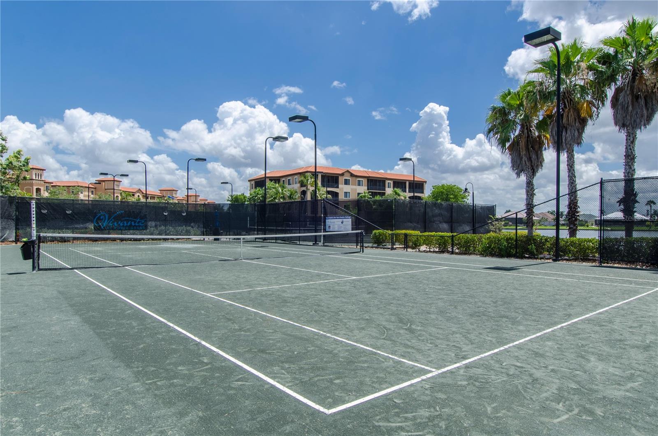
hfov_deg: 81.3
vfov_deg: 59.2
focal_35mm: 21
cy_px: 218
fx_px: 383
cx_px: 329
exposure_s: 1/800
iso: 125
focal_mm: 14
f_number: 11
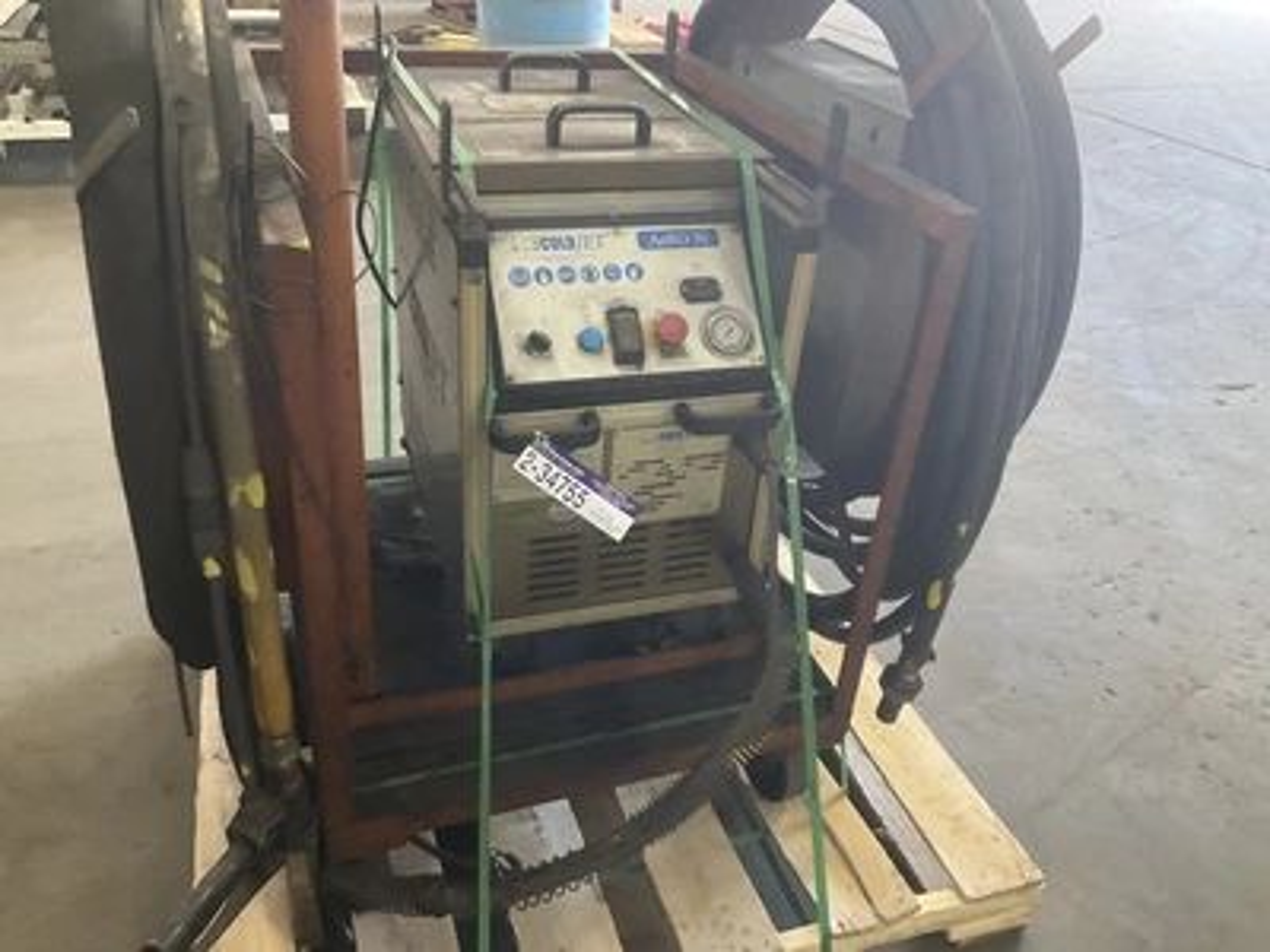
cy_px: 476
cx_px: 635
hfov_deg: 61.7
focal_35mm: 29
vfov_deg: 48.2
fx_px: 1064
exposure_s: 1/60
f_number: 1.8
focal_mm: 3
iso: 200
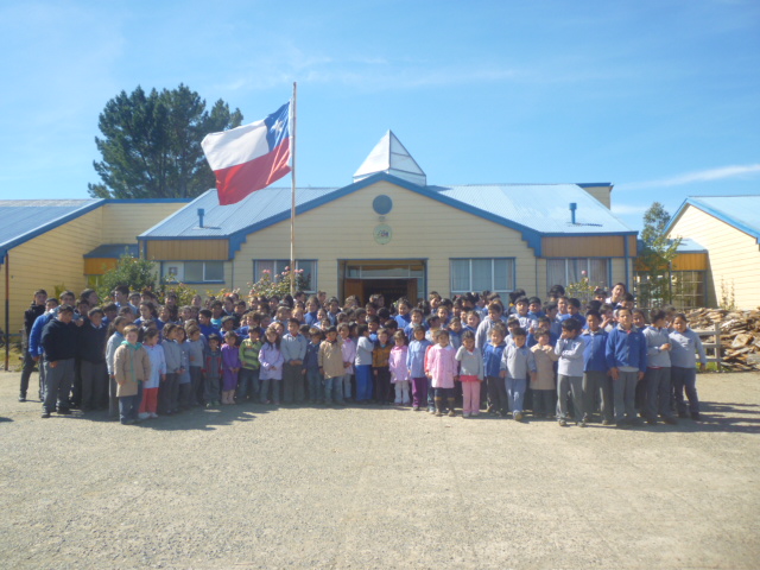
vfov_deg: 48.2
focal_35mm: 29
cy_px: 285
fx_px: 637
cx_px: 380
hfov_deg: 61.7
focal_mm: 5.2
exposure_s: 1/500
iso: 80
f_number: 3.3
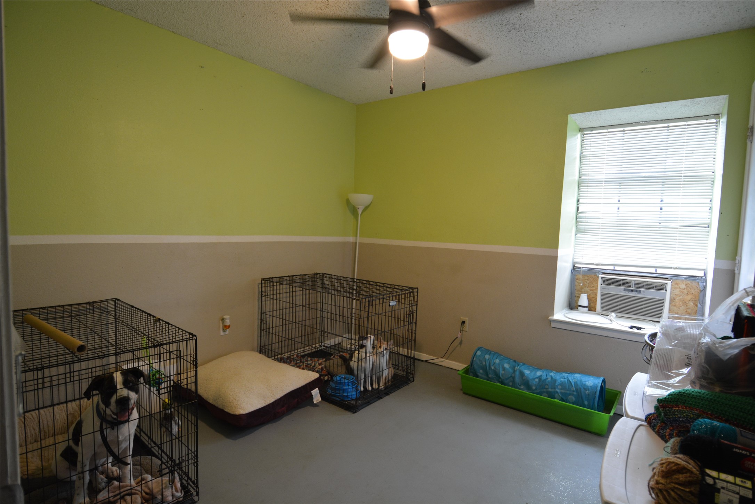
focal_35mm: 18
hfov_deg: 90.0
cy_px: 252
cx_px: 378
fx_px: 377
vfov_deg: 67.4
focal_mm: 12
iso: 640
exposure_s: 1/20
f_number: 4
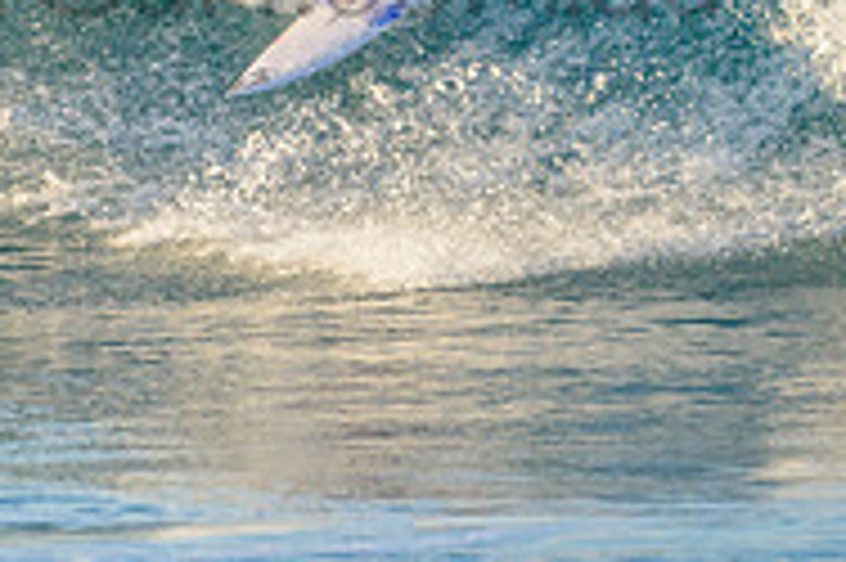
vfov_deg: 0.9
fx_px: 36205
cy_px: -88
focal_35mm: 1542
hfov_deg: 1.3
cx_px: 243
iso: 560
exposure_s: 1/2000
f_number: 5.6
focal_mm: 500
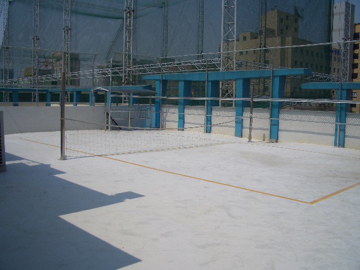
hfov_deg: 52.6
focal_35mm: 35
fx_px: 364
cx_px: 180
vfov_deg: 40.7
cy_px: 135
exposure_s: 1/1250
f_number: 4.3
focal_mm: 5.8
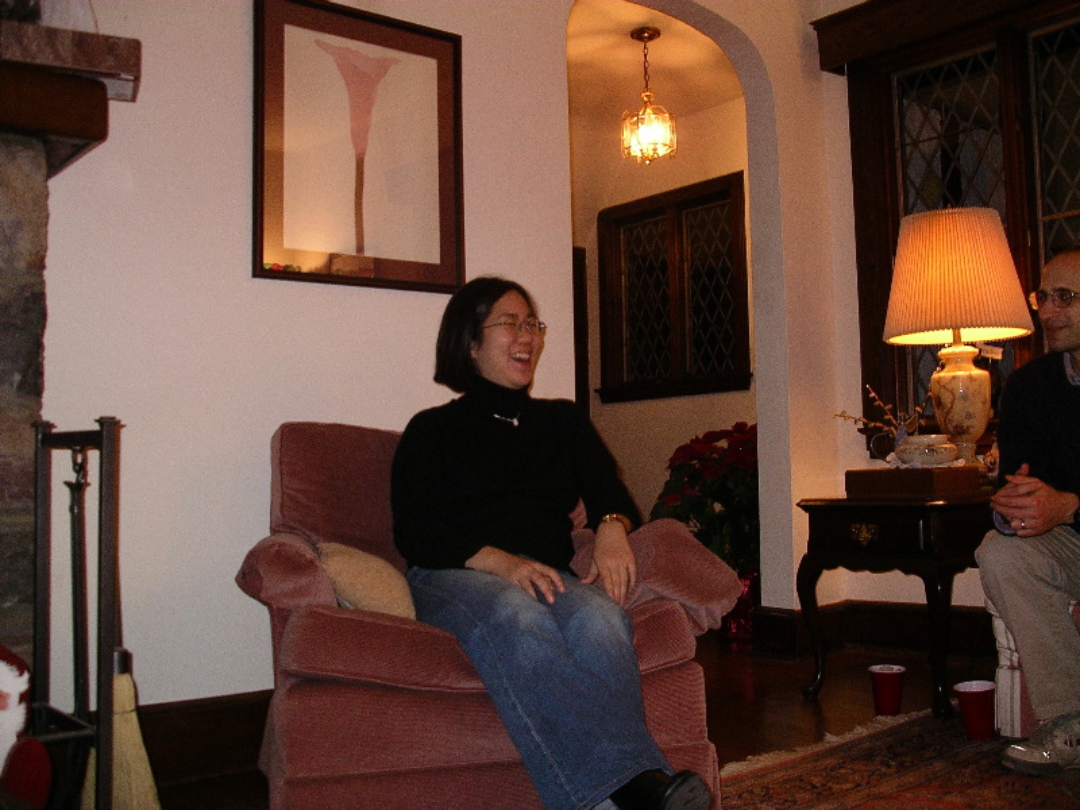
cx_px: 540
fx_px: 1154
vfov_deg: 38.7
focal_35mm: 37
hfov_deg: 50.1
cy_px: 405
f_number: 2.8
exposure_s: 1/40
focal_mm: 7.8
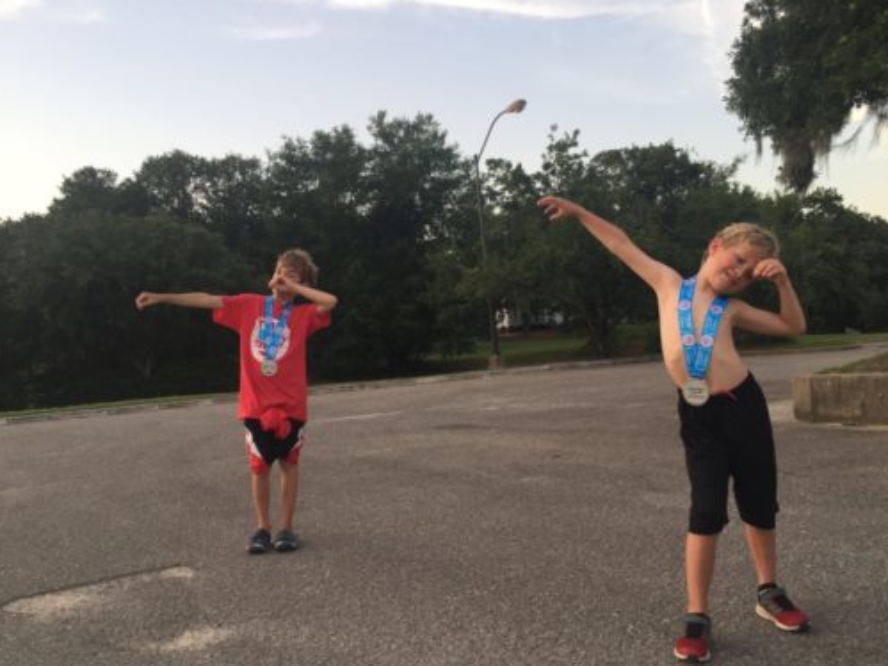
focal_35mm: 31
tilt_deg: +3.4
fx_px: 795
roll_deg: +2.8
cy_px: 337
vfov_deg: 45.4
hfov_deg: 58.3
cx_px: 462
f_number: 2.2
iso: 32
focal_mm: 4.15
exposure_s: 1/120
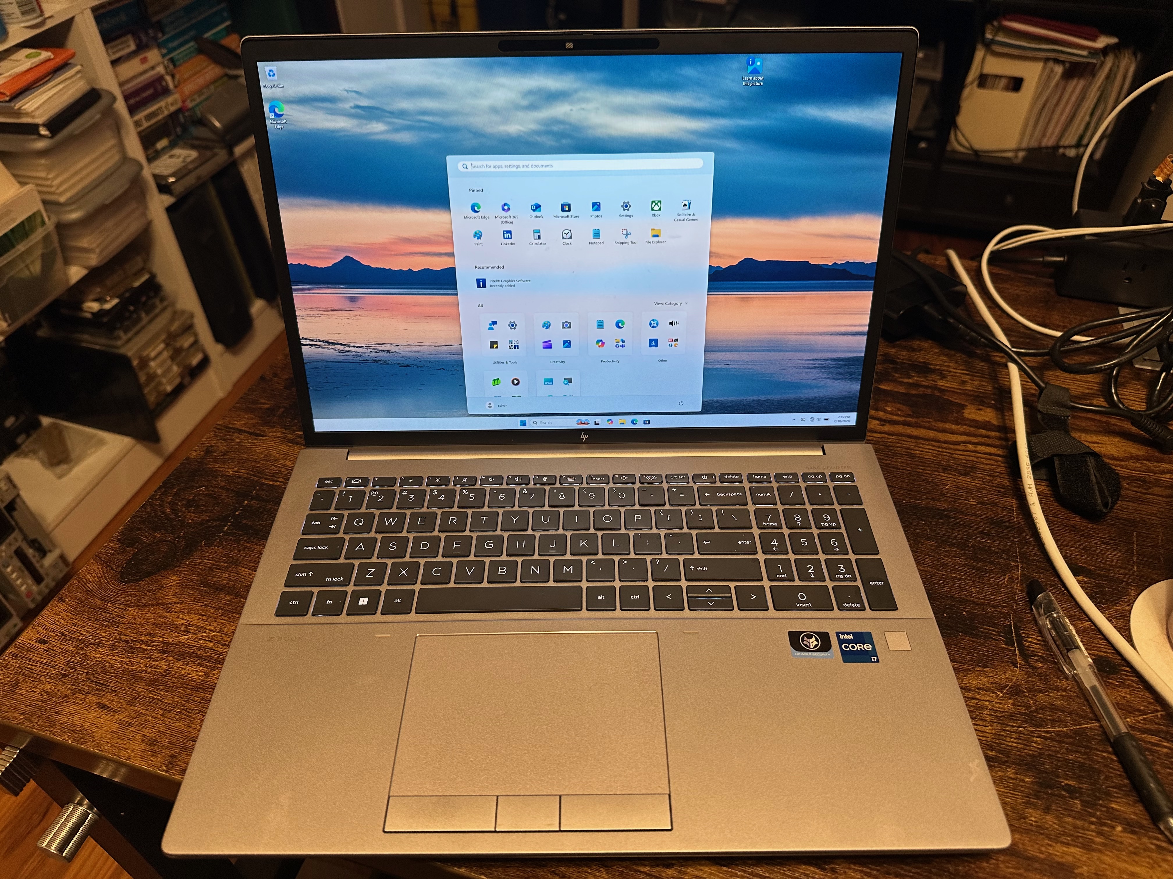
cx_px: 586
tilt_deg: -43.9
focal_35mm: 24
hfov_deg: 71.6
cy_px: 440
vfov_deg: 56.8
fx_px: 813
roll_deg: +1.7
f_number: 1.78
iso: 160
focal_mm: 6.86
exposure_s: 1/60
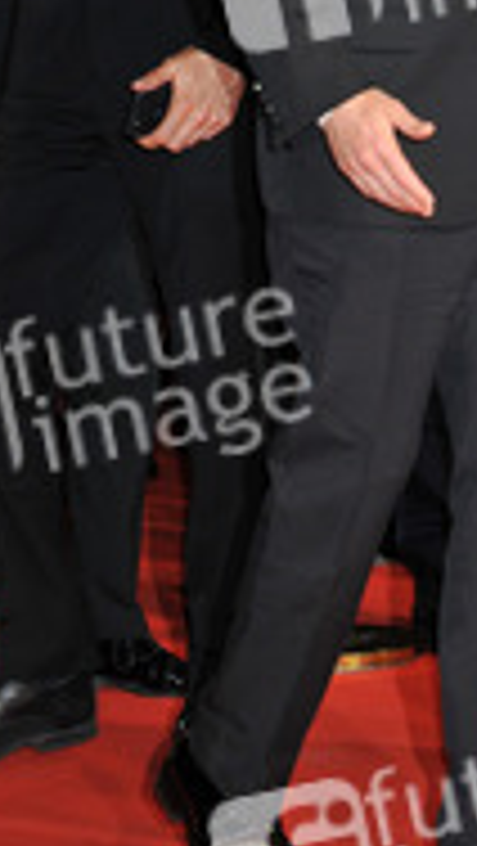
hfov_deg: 5.2
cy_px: 171
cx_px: 574
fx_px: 5252
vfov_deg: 9.2
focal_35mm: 234
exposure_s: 1/160
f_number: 6.3
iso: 1600
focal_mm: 105
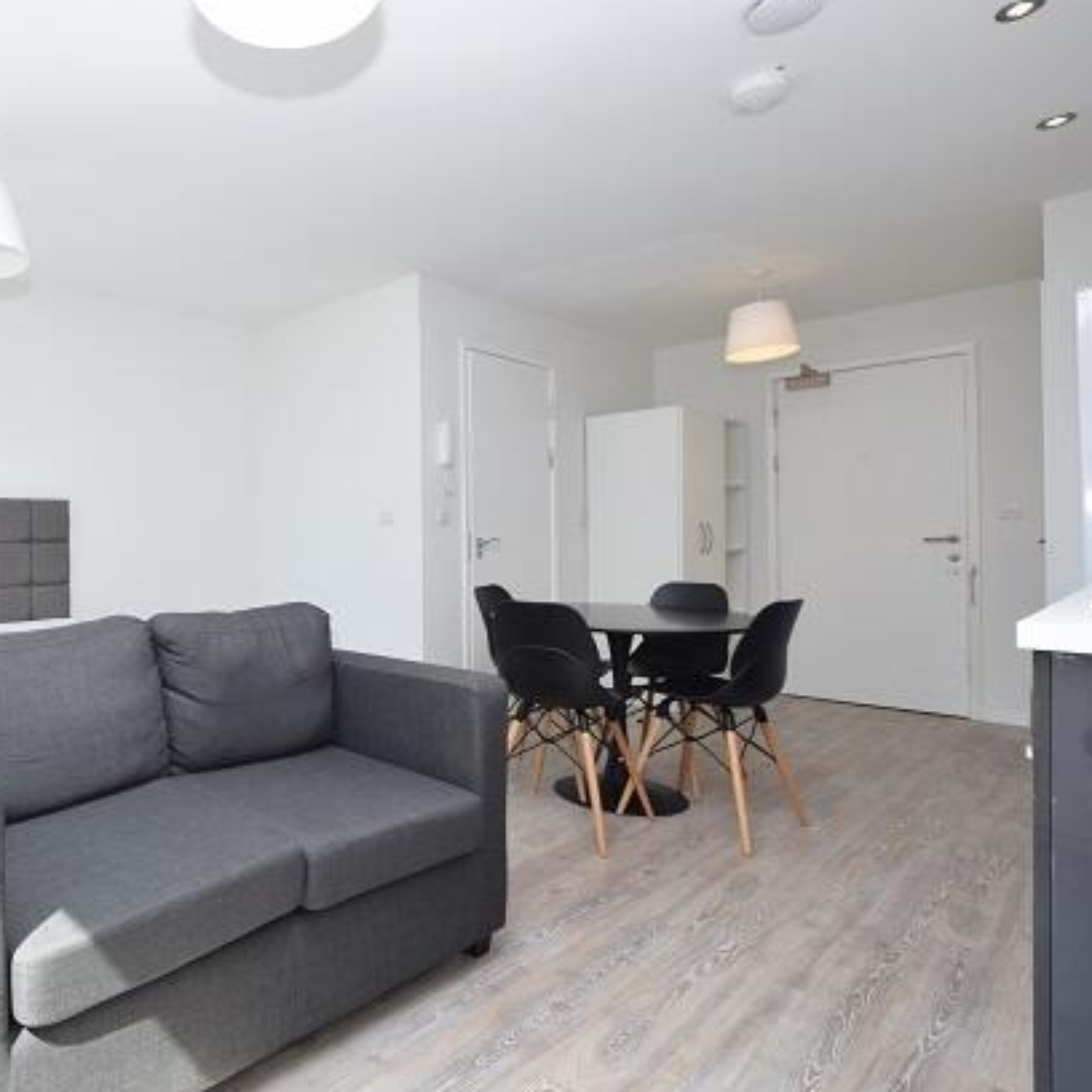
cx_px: 244
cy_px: 530
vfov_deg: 74.8
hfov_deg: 68.8
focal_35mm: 20
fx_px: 714
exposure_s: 1/160
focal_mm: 10
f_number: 6.3
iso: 400
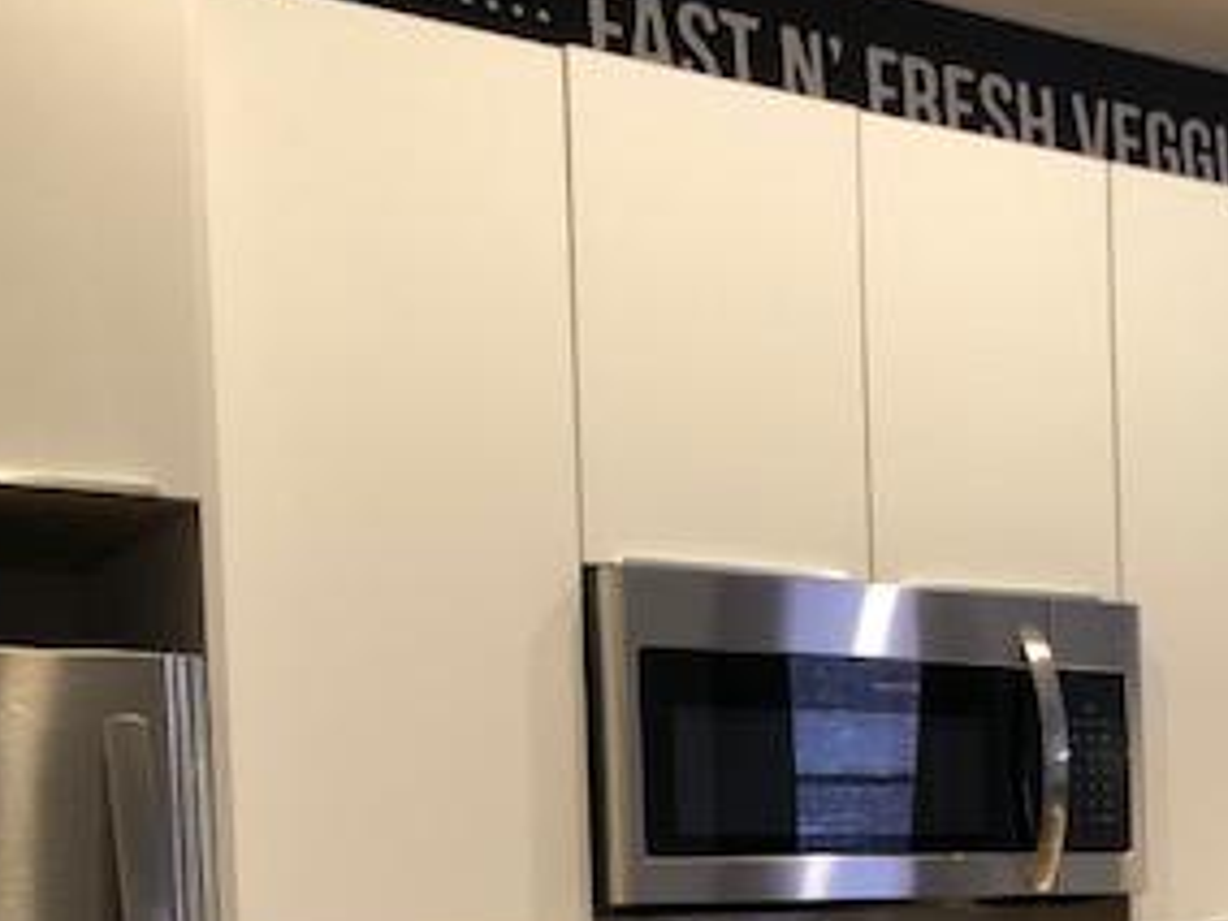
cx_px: 1314
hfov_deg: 28.2
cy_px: 977
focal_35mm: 63
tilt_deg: -2.7
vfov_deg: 22.2
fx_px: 2235
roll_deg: +1.7
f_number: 1.8
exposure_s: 1/15
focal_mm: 3.99
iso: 50
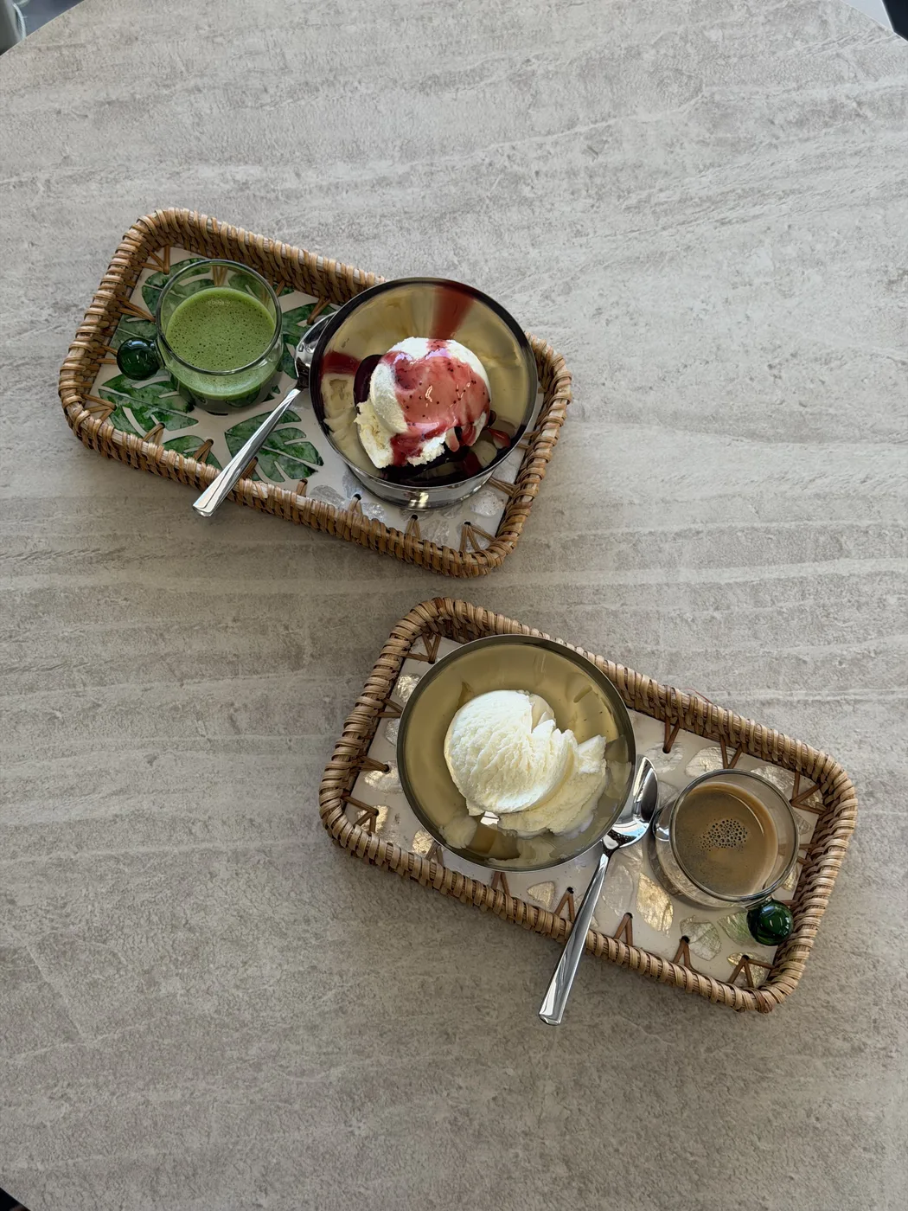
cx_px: 454
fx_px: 1679
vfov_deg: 39.7
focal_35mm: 48
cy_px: 606
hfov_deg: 30.3
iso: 50
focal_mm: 6.76
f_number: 1.78
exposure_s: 1/158
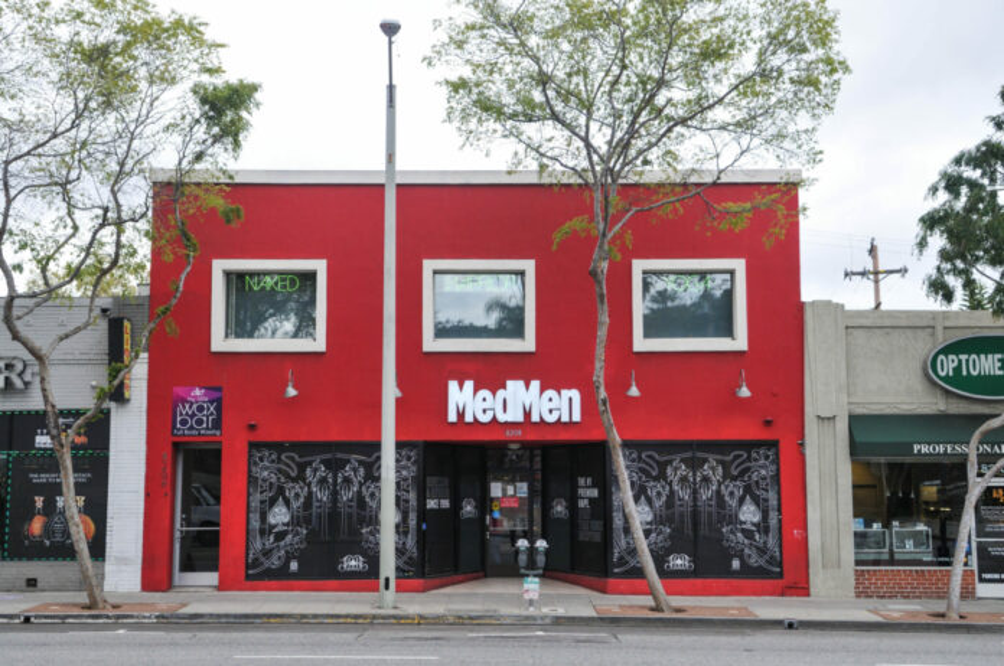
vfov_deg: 29.8
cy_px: 333
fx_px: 1253
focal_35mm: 45
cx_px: 502
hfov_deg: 43.7
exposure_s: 1/500
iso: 400
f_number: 4.5
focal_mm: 30
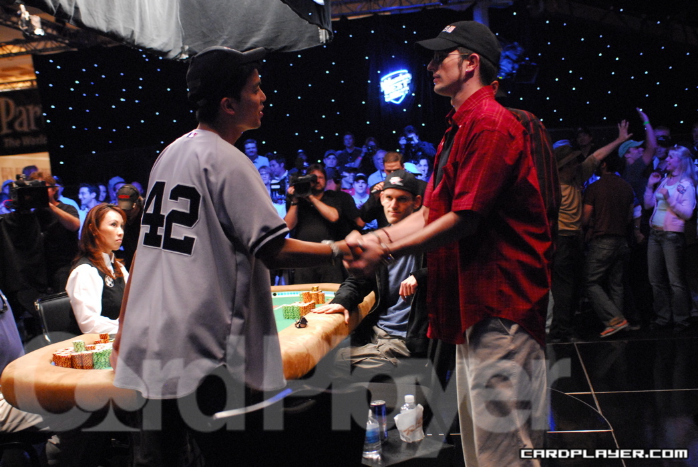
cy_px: 234
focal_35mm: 42
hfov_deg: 46.3
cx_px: 349
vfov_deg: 32.0
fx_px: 815
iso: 1600
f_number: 2.8
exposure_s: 1/45
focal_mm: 28
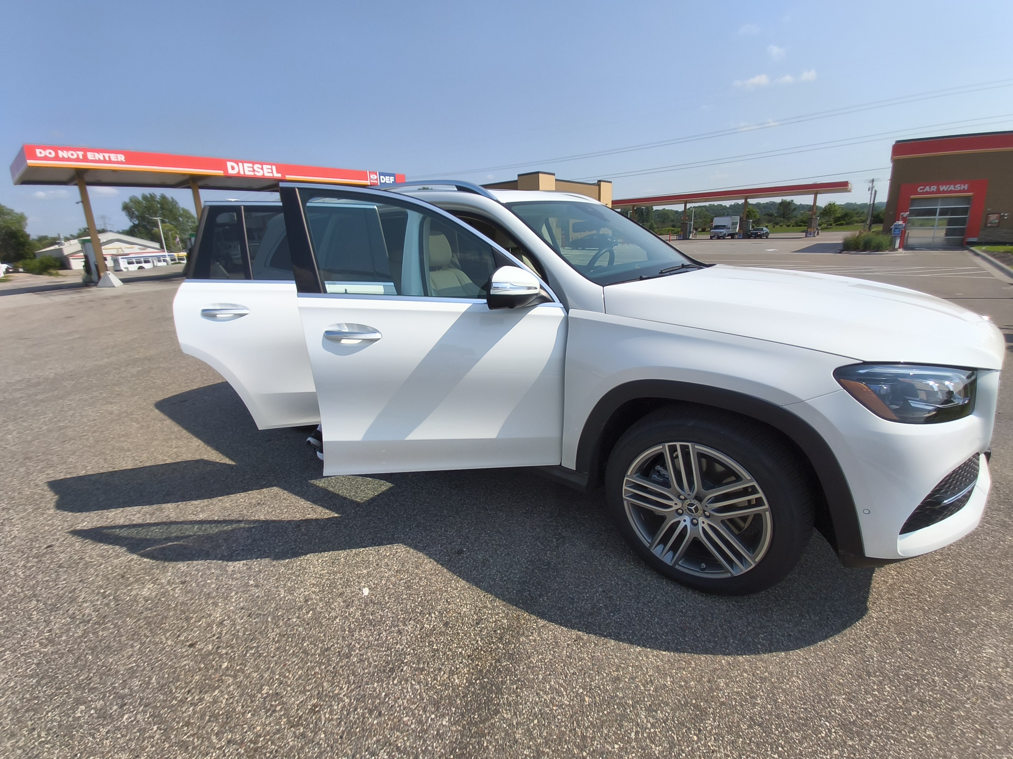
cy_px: 380
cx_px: 506
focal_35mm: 16
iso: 32
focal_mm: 1.46
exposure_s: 1/1614
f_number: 2.2
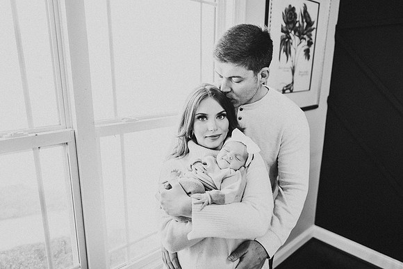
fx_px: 269
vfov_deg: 53.2
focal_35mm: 24
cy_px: 134
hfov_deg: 73.7
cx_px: 202
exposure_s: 1/200
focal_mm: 24
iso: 320
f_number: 2
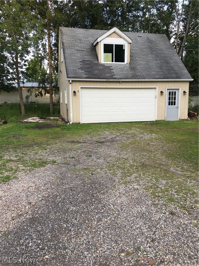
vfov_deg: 61.7
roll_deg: -1.0
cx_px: 100
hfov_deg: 48.2
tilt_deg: -8.3
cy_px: 133
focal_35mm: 29
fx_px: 222
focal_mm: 4.15
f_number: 2.2
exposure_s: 1/120
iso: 25
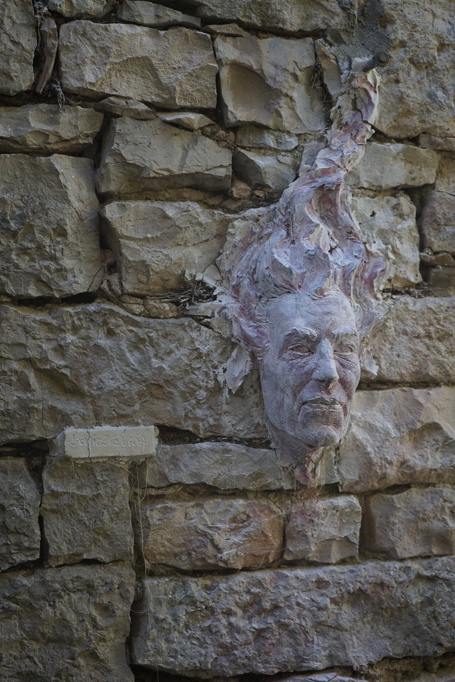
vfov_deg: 36.2
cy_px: 341
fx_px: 1043
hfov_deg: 24.6
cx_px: 228
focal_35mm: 55
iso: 400
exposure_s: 1/160
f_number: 5
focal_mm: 55
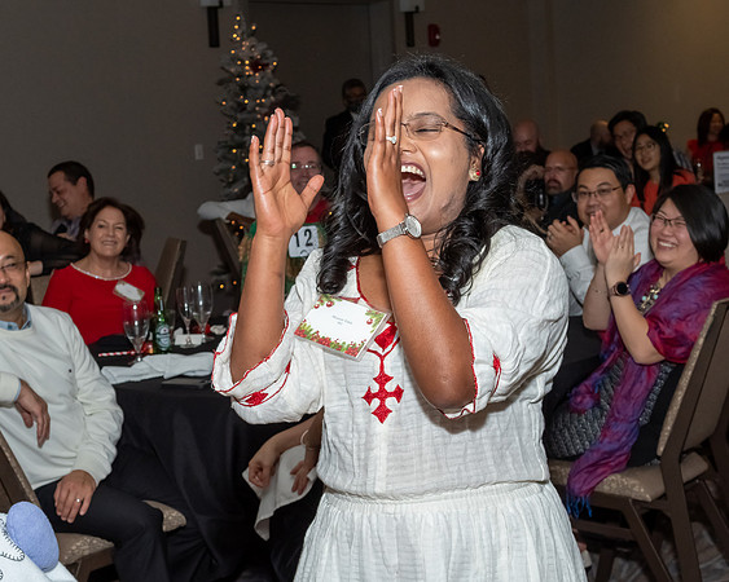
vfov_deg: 22.4
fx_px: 1468
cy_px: 268
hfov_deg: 27.8
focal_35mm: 68
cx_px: 305
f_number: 7.1
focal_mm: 31
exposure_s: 1/250
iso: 500
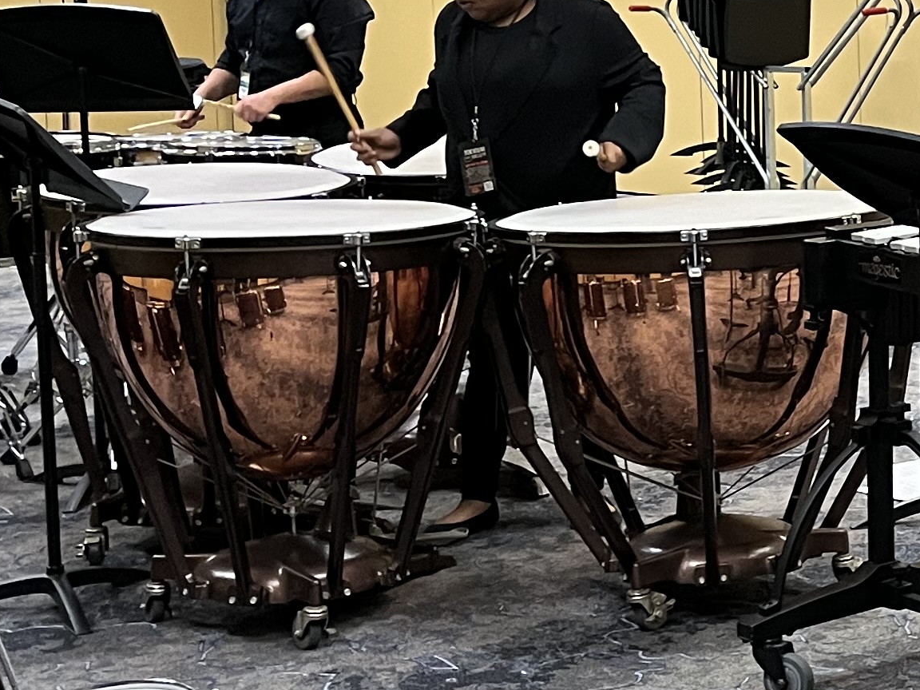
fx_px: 2419
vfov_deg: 16.1
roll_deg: +1.2
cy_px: 101
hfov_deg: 19.8
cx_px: 1191
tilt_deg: -4.6
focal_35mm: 91
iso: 250
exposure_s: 1/60
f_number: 1.6
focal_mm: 5.1
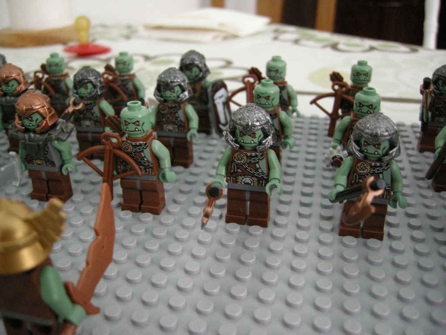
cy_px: 168
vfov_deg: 39.7
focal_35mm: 36
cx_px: 223
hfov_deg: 51.4
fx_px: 464
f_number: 2.7
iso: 400
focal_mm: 7.5
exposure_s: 1/17.6
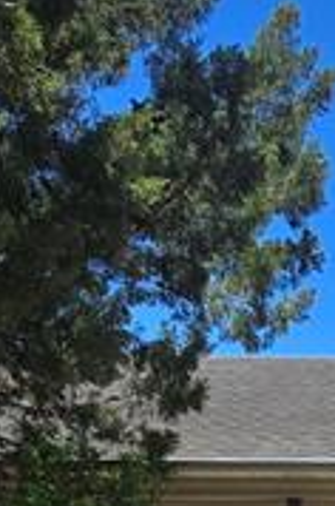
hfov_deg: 16.5
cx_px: 437
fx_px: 1093
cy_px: 679
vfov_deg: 22.8
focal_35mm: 78
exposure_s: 1/1704
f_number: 2.2
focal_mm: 2.2
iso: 50
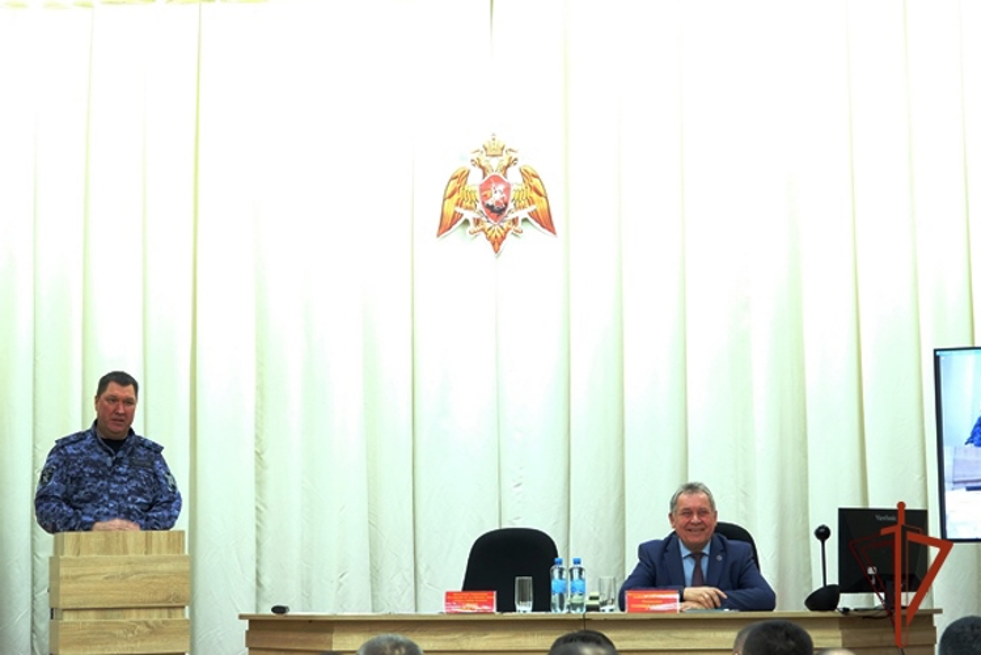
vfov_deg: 21.3
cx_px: 490
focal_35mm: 64
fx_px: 1745
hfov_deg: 31.4
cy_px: 328
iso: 800
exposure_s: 1/25
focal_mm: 42.9
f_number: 4
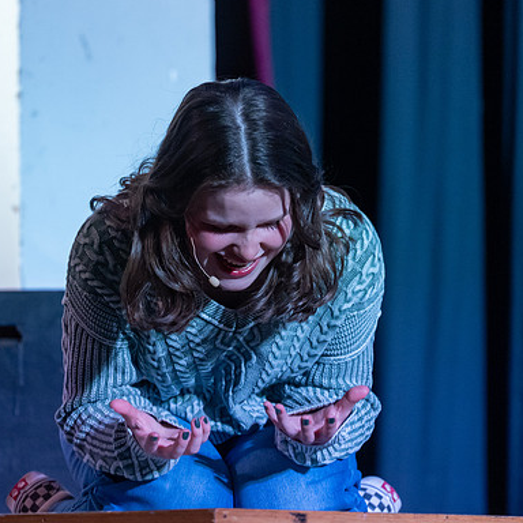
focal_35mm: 459
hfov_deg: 3.8
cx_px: 170
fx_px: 7846
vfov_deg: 3.8
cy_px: 293
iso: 1400
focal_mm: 200
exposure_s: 1/250
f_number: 2.8
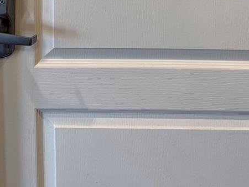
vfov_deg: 15.9
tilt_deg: -8.3
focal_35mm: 82
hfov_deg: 23.7
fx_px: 590
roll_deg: -1.7
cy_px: -123
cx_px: 177
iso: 200
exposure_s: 1/120
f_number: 1.78
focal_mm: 6.76
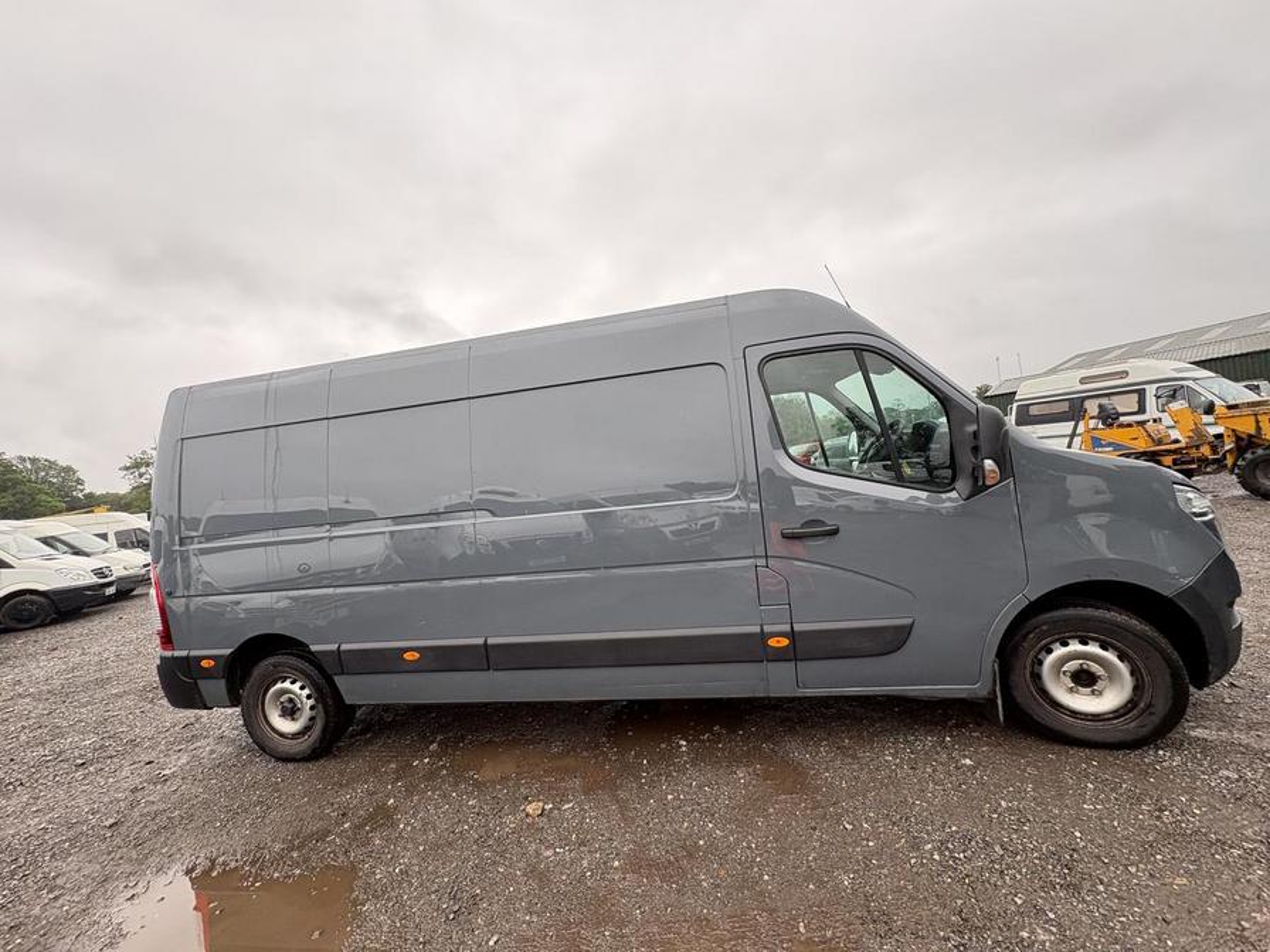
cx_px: 635
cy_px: 476
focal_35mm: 14
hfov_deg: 102.1
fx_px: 514
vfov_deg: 85.7
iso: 40
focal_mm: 2.22
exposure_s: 1/249
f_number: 2.2
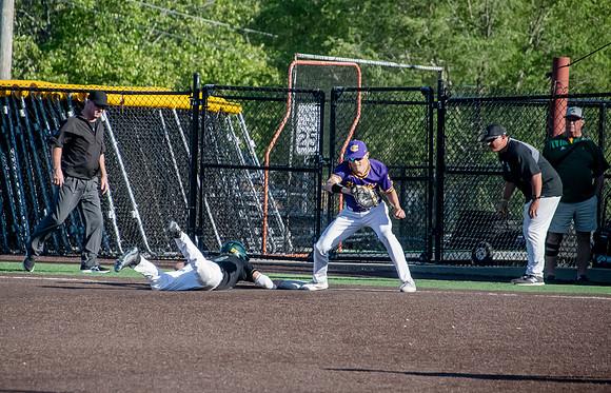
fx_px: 7038
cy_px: 225
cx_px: 273
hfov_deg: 5.0
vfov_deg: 3.2
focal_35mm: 419
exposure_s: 1/4000
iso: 2500
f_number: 6.3
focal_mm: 250
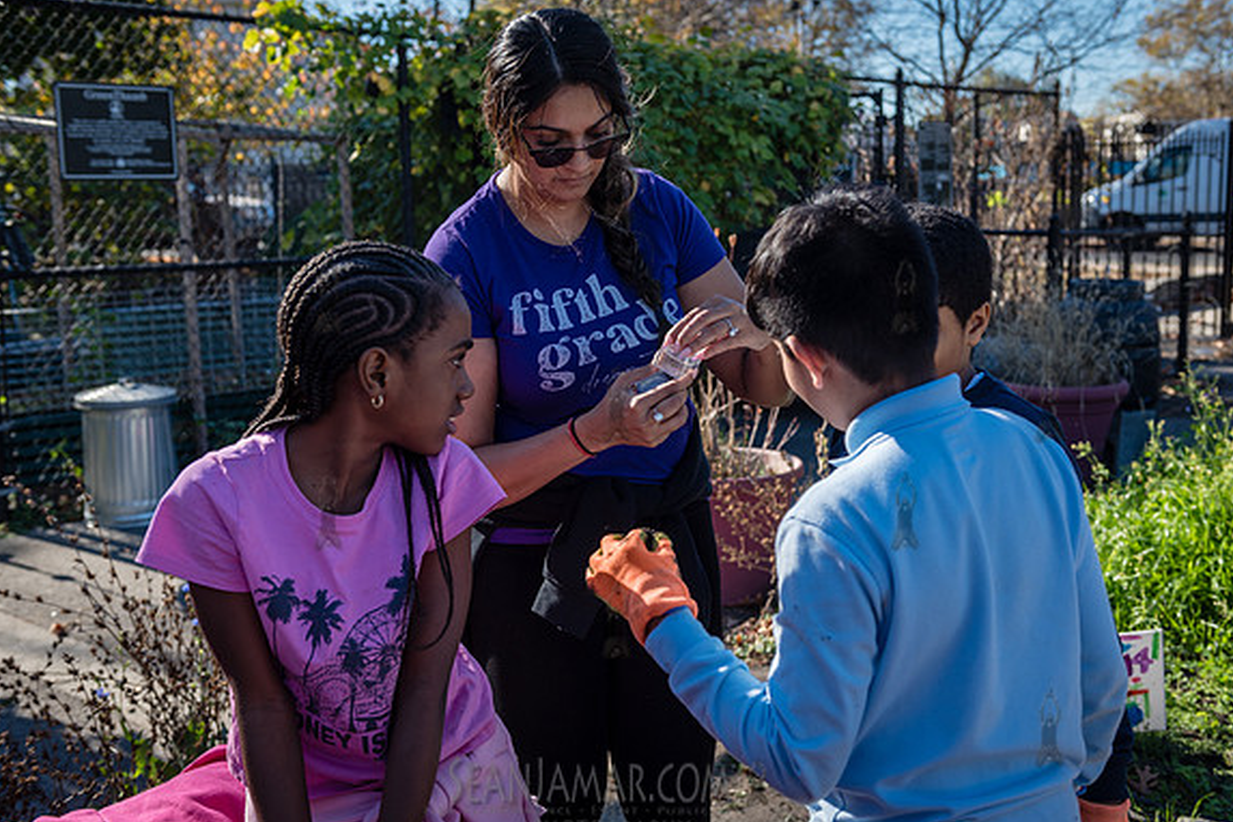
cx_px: 640
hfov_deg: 48.4
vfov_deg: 33.4
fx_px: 1370
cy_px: 402
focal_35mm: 40
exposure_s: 1/500
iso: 100
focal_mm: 38
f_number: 4
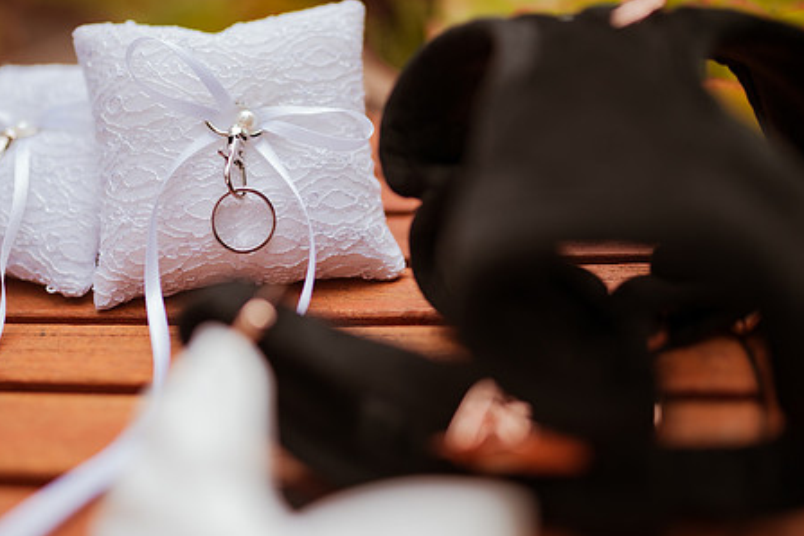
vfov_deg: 26.9
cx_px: 326
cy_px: 212
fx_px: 1117
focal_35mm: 50
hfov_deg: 39.4
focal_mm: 35
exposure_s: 1/6400
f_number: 1.4
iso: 250
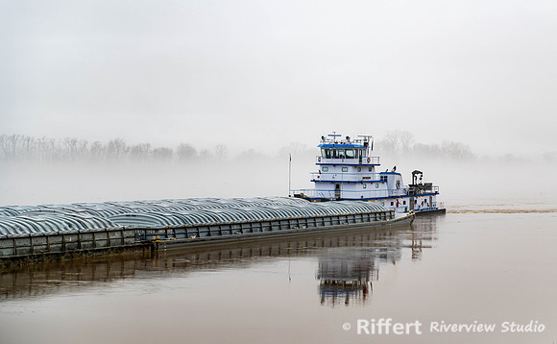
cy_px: 183
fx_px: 1309
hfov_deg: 24.0
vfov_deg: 15.0
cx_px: 337
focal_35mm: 87
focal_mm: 70
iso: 64
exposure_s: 1/125
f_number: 2.8
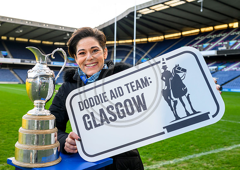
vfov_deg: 35.2
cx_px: 102
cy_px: 78
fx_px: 268
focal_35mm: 39
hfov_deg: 48.1
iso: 320
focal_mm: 35
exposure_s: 1/160
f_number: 4.5
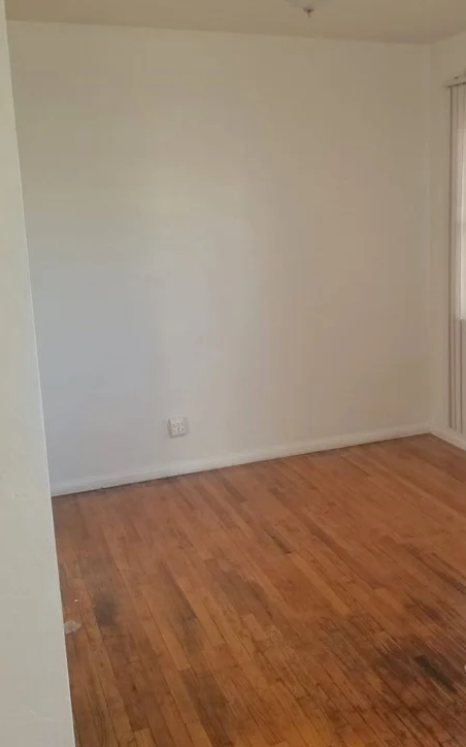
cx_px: 356
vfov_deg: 50.4
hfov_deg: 32.1
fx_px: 793
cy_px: 352
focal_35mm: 39
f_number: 1.7
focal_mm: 4.3
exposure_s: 1/50
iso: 64
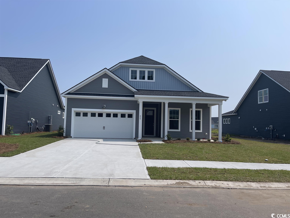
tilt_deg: +3.4
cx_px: 145
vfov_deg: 53.1
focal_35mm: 26
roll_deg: -1.9
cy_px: 109
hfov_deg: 67.3
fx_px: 218
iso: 32
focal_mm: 5.1
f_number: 1.6
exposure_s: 1/6579
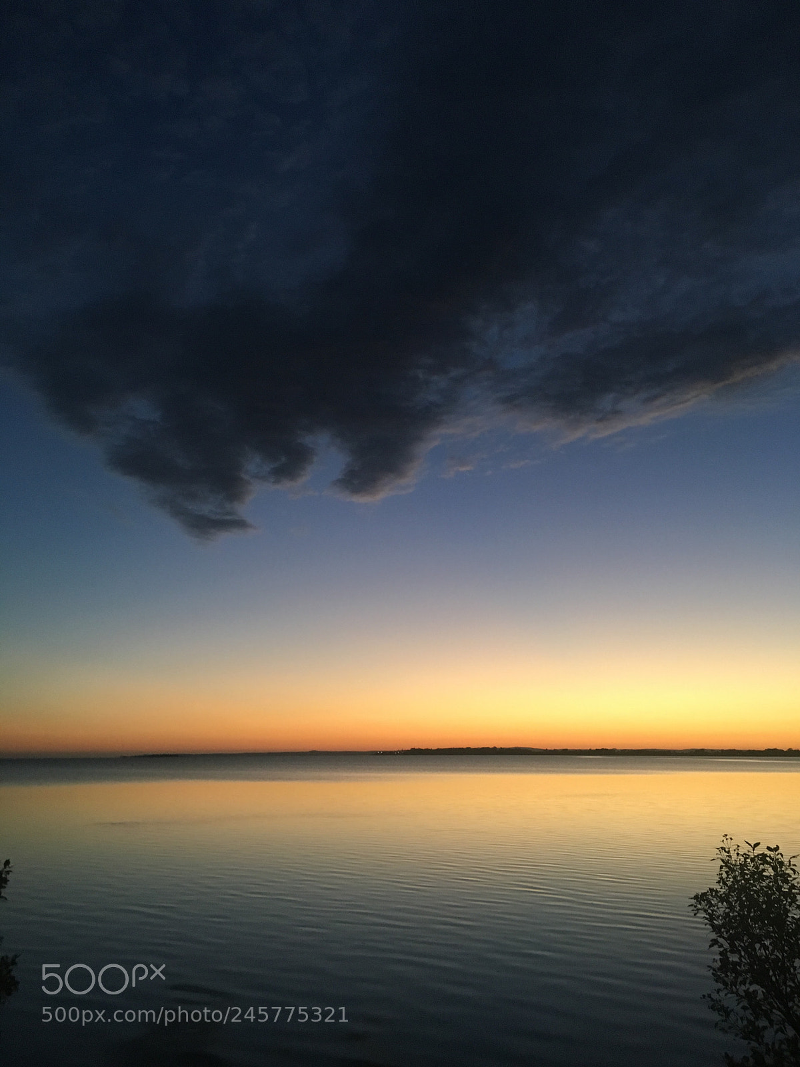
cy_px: 534
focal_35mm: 29
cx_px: 400
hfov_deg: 48.2
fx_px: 894
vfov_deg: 61.7
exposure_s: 1/33
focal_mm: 4.15
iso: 160
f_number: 2.2
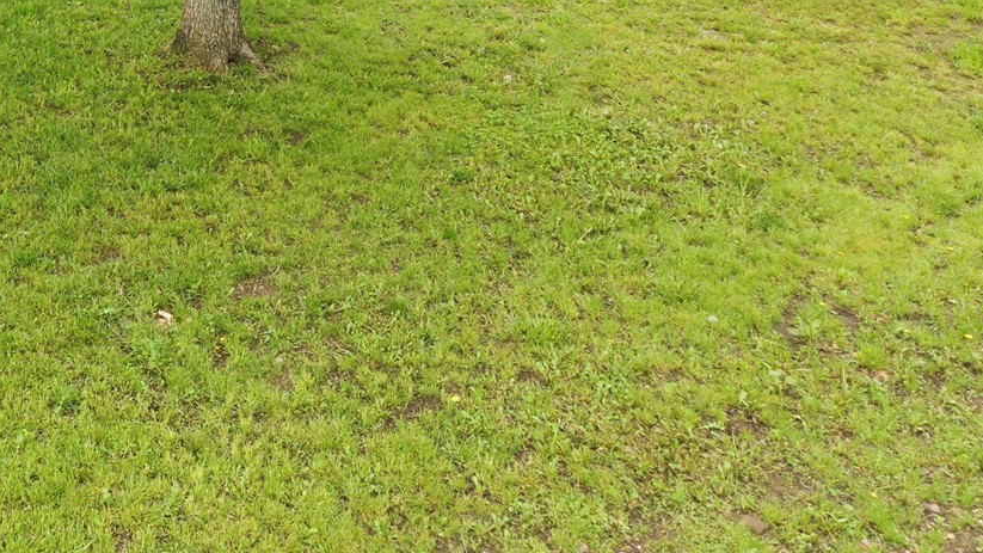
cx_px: -21
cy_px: -211
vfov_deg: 18.1
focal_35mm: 61
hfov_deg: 31.5
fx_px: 1590
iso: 200
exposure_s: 1/180
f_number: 1.8
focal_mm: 8.7
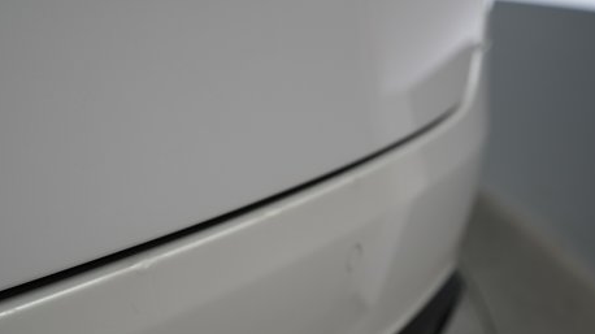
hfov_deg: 48.9
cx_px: 220
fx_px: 646
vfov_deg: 28.5
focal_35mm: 41
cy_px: 253
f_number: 4
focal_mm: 28
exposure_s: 1/60
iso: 320
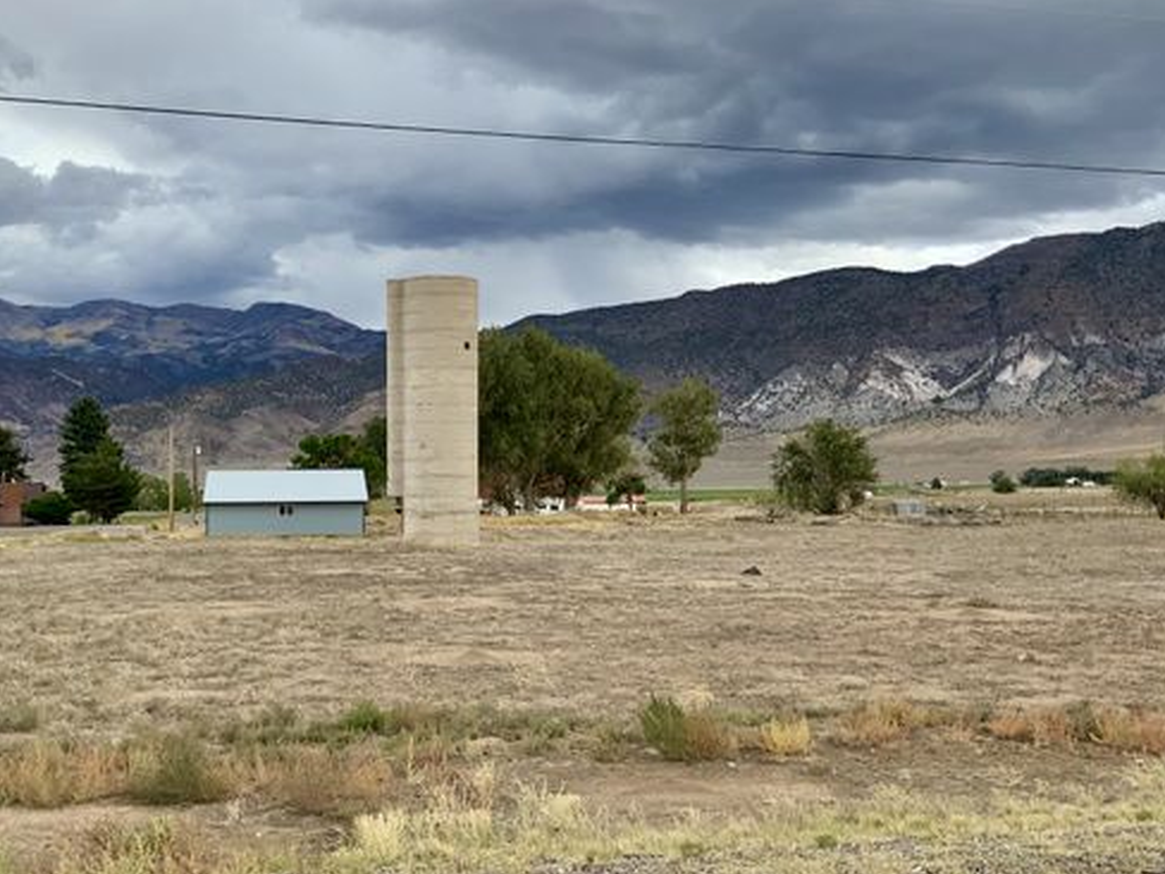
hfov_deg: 48.6
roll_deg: +0.4
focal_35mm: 38
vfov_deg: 37.7
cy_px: 396
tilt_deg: +4.7
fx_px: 1279
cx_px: 454
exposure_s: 1/978
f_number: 1.8
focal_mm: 3
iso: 16
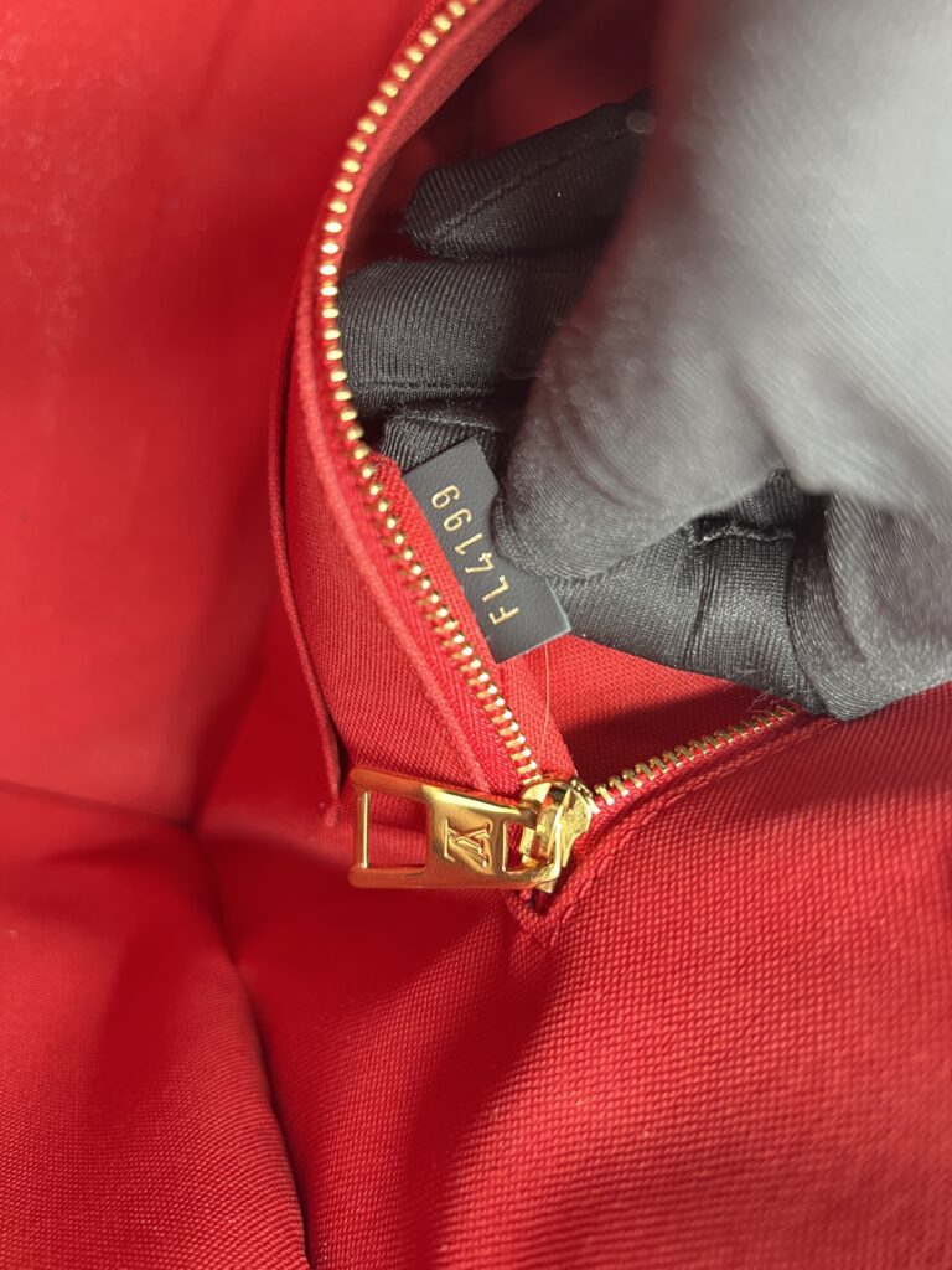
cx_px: 476
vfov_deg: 67.3
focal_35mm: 26
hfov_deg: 53.1
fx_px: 953
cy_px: 635
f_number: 1.5
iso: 400
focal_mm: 5.7
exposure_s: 1/33
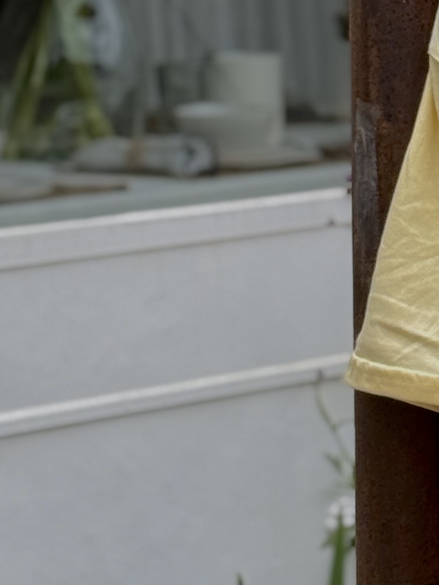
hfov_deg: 7.6
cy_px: 106
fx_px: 3229
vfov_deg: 10.3
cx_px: 782
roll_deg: +0.4
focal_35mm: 191
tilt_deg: -4.2
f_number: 1.78
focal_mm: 6.76
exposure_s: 1/2494
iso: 80
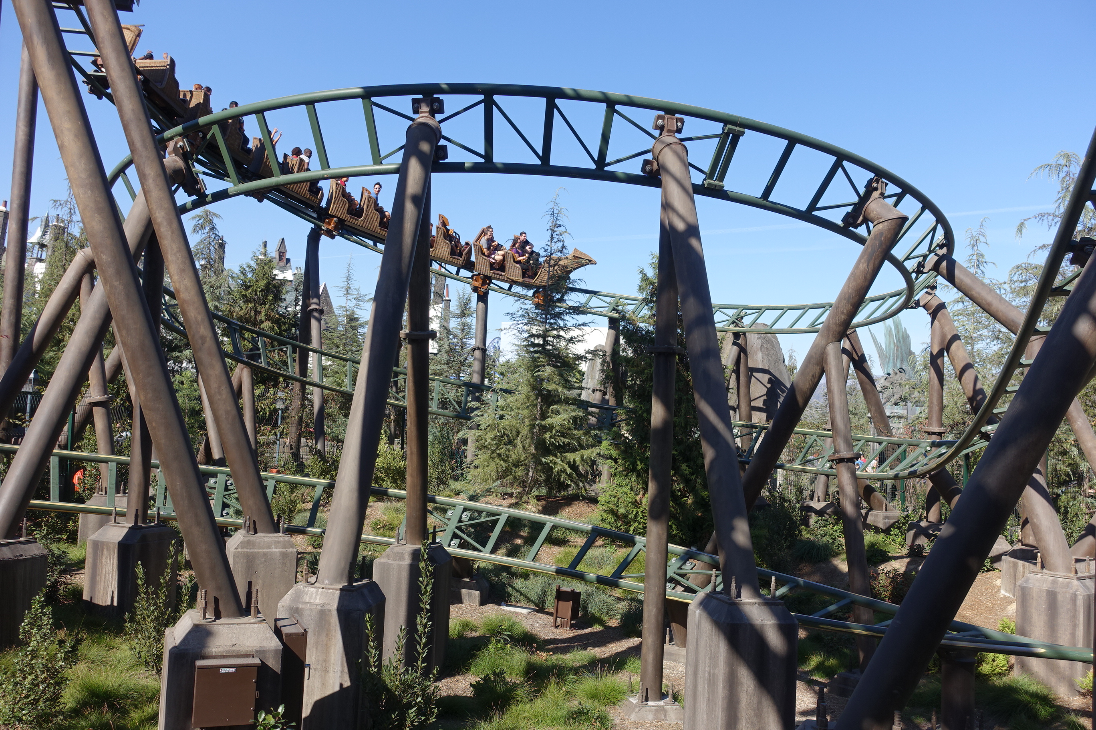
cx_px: 548
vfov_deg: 38.9
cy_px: 365
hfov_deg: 55.8
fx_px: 1035
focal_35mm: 34
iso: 125
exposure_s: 1/640
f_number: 4
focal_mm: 12.35
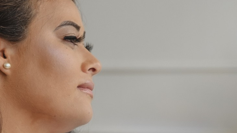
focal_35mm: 183
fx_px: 1150
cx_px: -96
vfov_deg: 6.6
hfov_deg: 11.4
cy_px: 118
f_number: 3.2
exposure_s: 1/250
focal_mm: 31.1
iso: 160
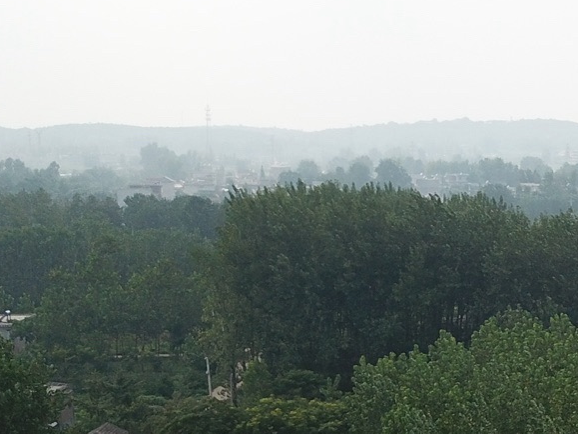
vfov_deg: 15.8
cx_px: 805
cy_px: 417
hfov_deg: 19.3
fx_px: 1536
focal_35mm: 92
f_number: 2.2
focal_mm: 4.73
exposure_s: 1/1289
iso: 100
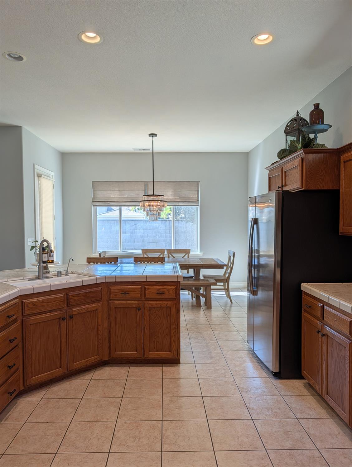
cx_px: 176
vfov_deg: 71.5
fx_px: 325
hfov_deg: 56.9
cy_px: 234
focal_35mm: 24
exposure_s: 1/552
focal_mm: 6.9
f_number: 1.68
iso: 19
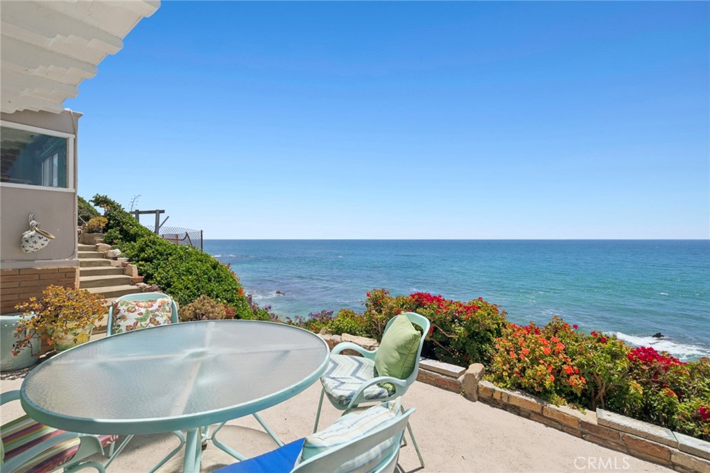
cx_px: 355
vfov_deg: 73.7
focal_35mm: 16
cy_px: 236
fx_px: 315
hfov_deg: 96.8
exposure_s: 1/500
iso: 100
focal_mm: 16
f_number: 9
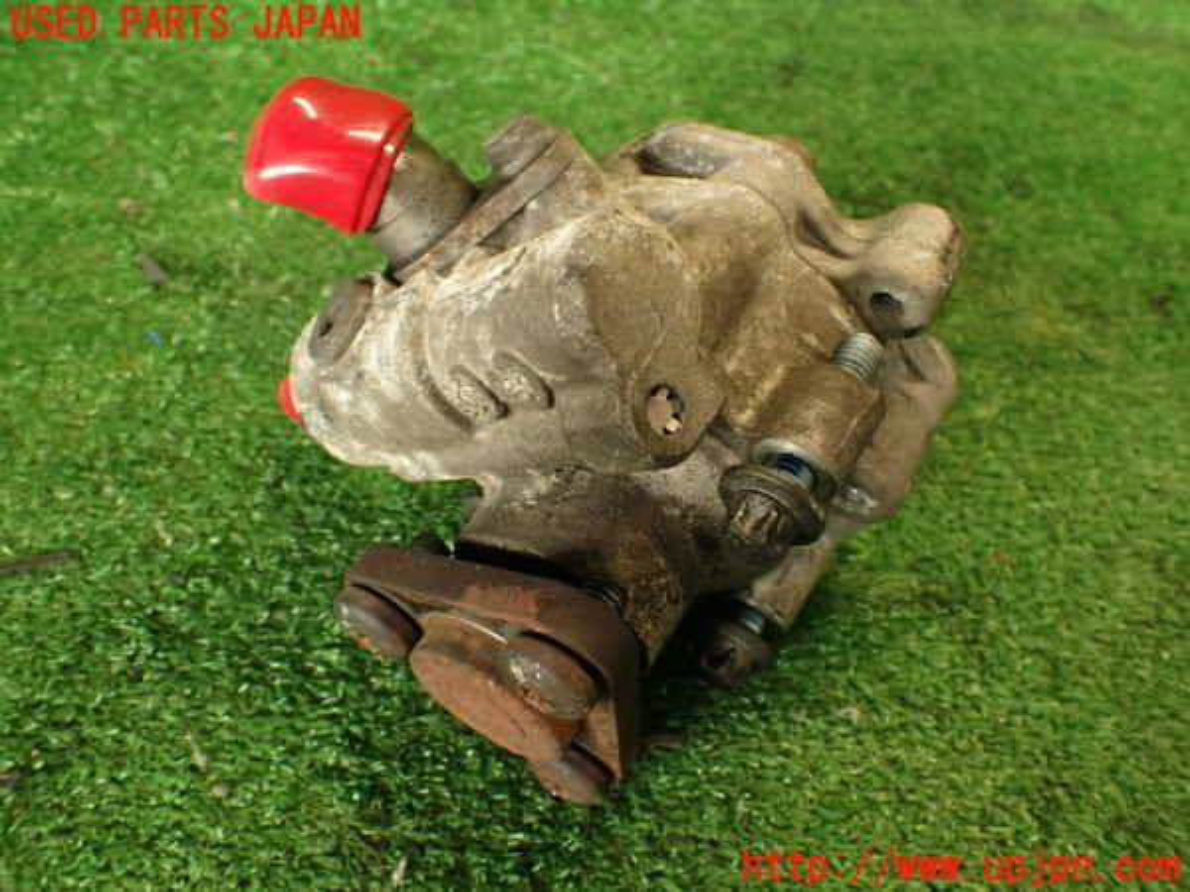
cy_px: 446
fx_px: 1100
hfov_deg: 56.8
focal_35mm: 32
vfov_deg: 44.2
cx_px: 595
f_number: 2.4
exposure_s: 1/30
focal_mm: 5.79
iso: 250
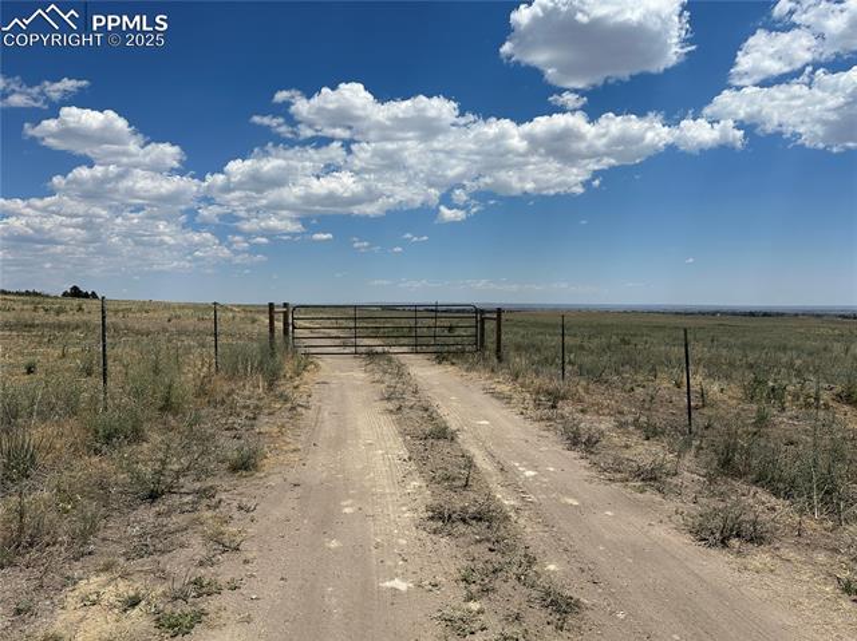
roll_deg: -0.4
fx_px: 594
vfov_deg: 56.8
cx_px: 428
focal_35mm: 24
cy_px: 320
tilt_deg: -2.0
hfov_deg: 71.6
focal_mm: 6.86
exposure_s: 1/10753
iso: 80
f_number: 1.78
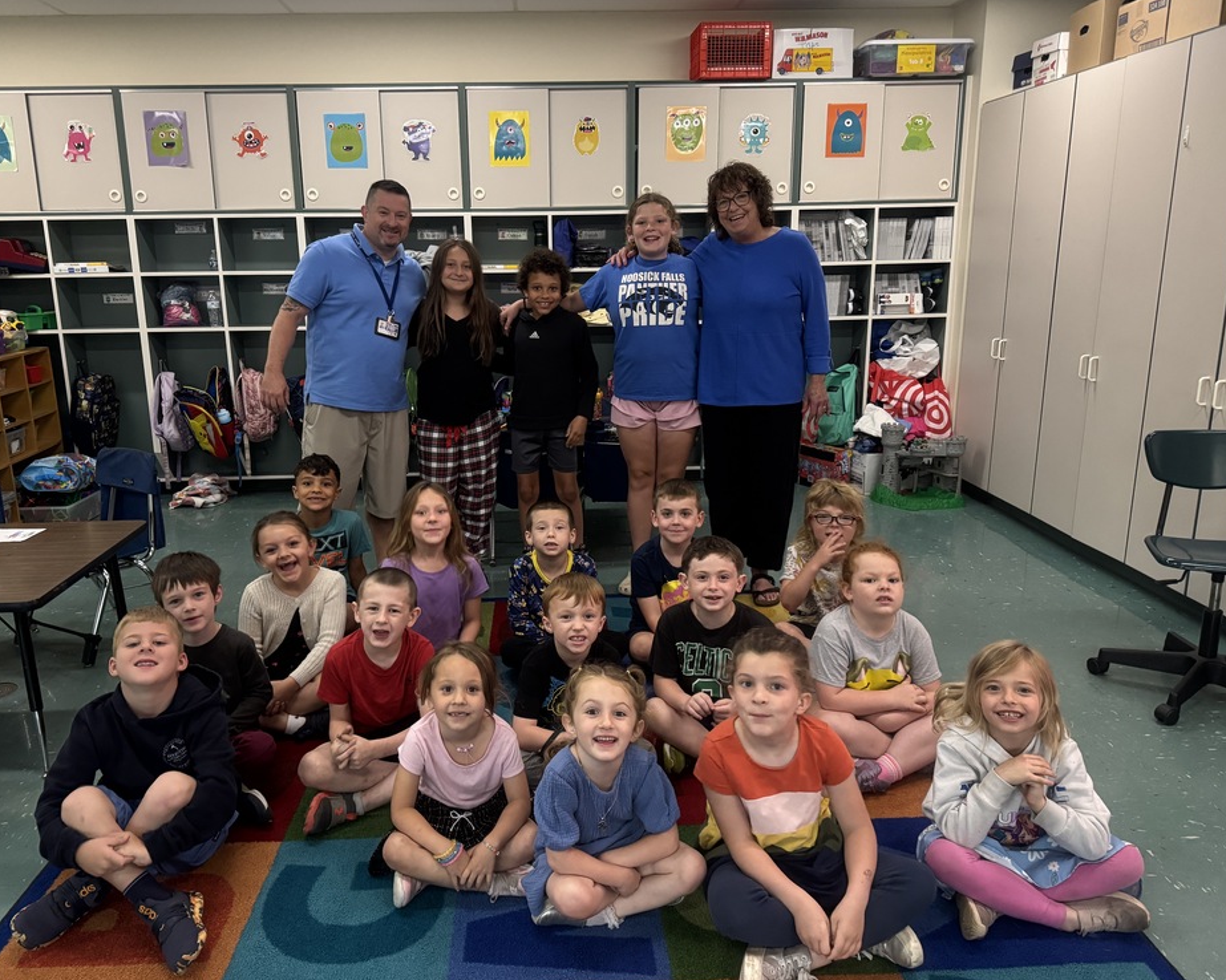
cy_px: 478
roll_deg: +1.2
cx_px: 561
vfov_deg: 54.9
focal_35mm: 26
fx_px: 943
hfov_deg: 65.9
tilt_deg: -13.3
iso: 800
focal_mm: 6.76
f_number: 1.78
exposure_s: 1/47
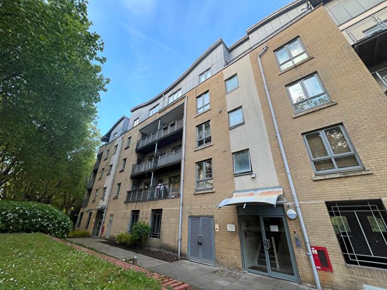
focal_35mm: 13
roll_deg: -1.1
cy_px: 145
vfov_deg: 89.9
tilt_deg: +26.6
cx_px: 194
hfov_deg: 106.2
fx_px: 145
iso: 32
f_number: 1.8
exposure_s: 1/149
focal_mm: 1.57
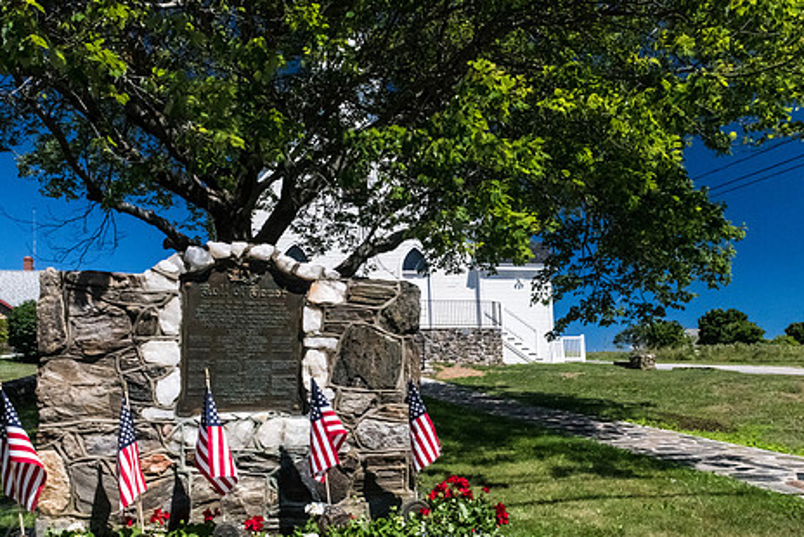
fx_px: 670
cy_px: 327
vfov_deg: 43.4
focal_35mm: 30
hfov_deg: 61.9
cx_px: 399
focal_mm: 24
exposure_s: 1/1250
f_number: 22
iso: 10000
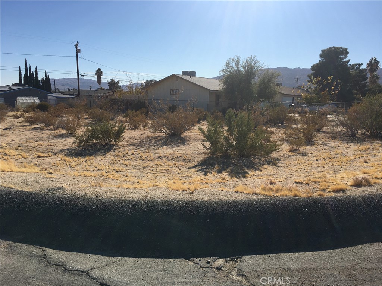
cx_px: 191
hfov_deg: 61.7
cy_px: 143
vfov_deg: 48.2
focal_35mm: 29
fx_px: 320
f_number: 2.2
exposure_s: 1/3205
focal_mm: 4.15
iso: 25
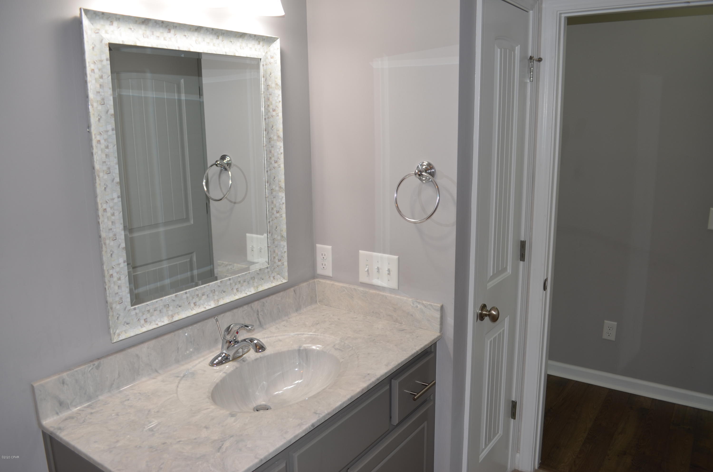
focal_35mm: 27
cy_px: 236
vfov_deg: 47.7
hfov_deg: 67.5
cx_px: 356
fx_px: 534
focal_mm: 18
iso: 100
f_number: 4.5
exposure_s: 1/25
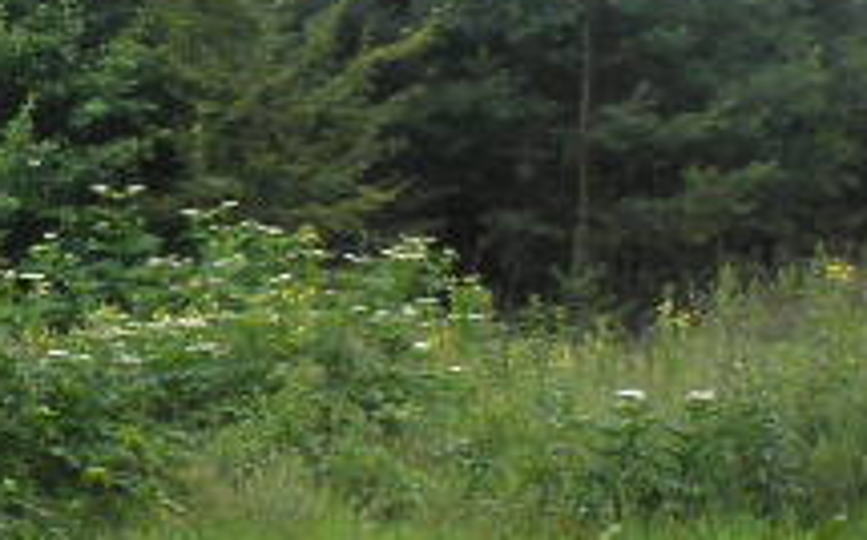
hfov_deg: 11.3
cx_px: -992
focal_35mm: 164
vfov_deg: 8.0
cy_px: 326
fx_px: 3872
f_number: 2.8
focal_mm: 4.7
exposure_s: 1/320
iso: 64
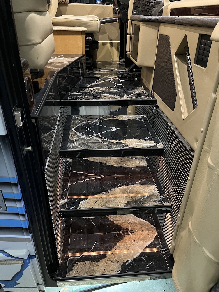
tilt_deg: -30.2
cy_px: 146
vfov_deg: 67.3
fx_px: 219
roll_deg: +0.7
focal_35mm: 26
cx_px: 110
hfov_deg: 53.1
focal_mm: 5.1
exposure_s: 1/30
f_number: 1.6
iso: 640
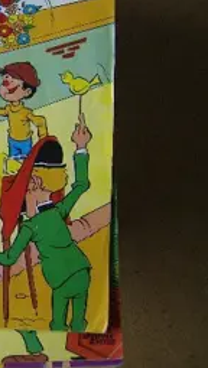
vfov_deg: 28.9
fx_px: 714
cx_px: -112
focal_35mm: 73
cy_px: 143
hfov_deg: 15.2
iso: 121
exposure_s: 1/64
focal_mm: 6
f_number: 2.8
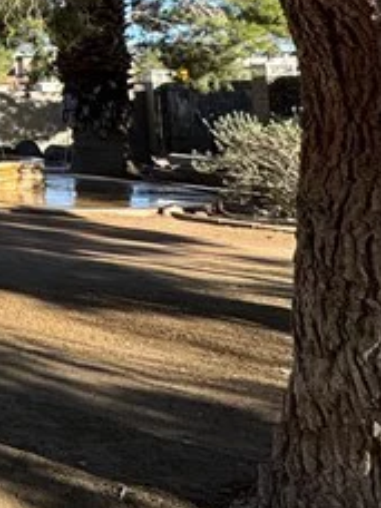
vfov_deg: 29.1
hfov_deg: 14.3
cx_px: -559
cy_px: 20
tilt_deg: +4.4
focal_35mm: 63
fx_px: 925
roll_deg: +0.3
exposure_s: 1/944
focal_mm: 2.22
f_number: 2.2
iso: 40
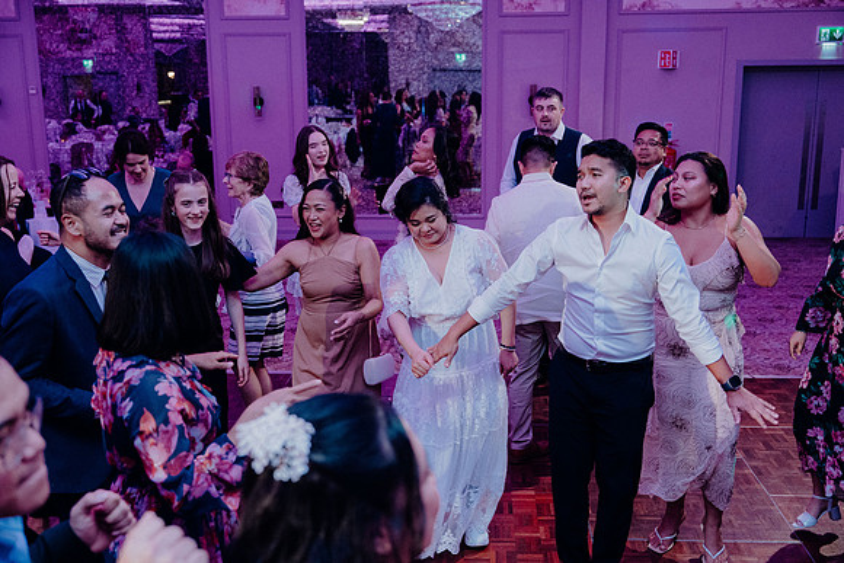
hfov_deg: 51.9
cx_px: 422
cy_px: 282
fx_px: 868
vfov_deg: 36.0
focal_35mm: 37
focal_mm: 37
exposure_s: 1/160
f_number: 3.5
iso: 3200
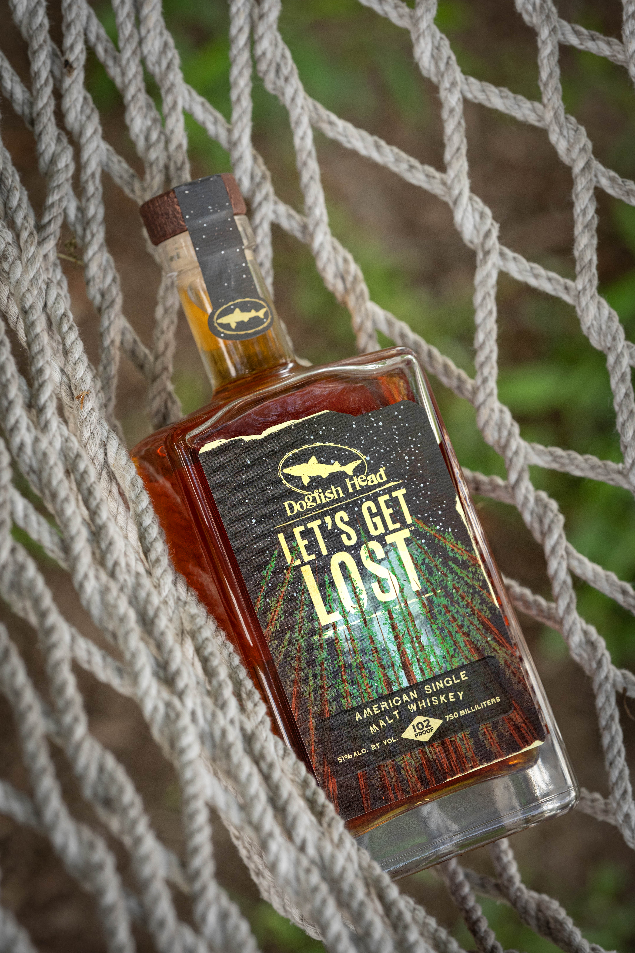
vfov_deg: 15.2
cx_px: 318
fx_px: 3572
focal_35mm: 135
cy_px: 476
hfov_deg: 10.2
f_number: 5.6
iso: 1250
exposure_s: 1/320
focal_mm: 135
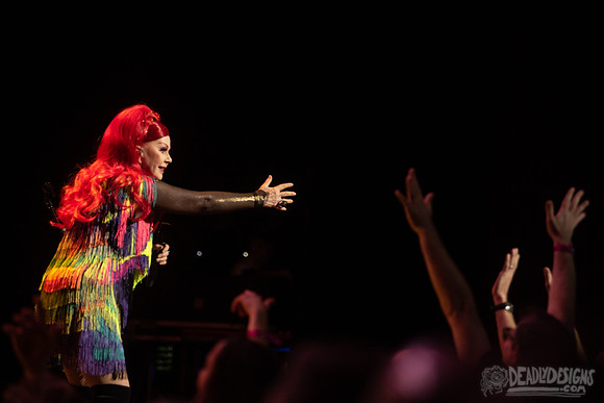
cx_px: 267
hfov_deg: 10.9
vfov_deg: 7.3
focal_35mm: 189
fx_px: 3179
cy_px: 179
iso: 1250
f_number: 3.2
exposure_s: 1/640
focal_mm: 170
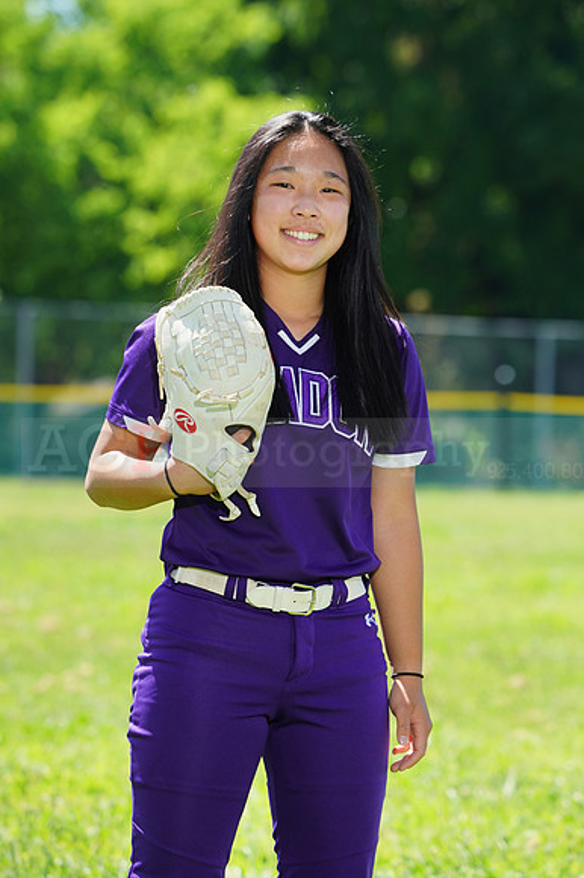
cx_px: 292
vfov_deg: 7.6
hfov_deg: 5.1
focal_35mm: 271
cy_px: 439
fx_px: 6602
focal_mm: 271
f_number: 9
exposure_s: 1/200
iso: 200
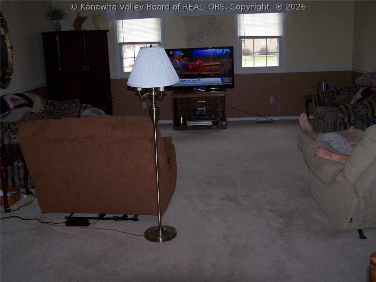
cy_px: 141
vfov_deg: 37.7
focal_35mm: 38
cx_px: 188
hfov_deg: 49.0
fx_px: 413
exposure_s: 1/60
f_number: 2.8
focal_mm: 6.3
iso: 140
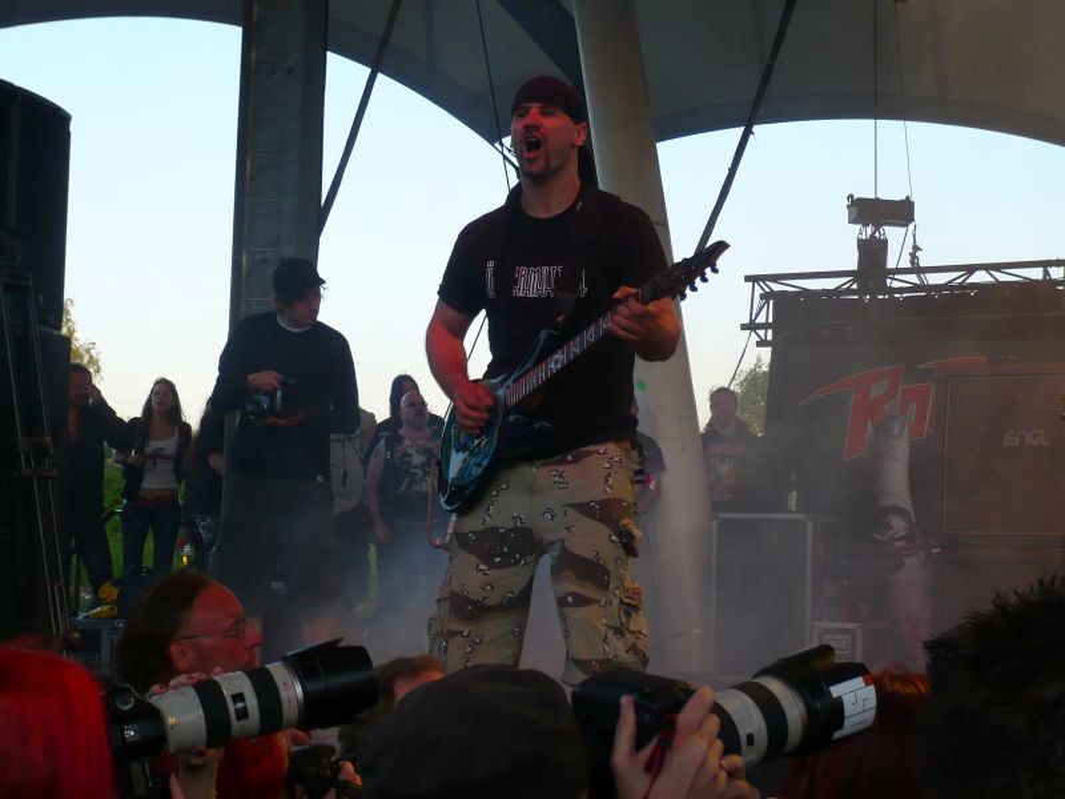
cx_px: 532
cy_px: 400
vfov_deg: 25.2
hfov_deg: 33.2
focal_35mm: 58
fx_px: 1784
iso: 100
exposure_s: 1/60
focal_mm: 9.5
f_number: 4.1
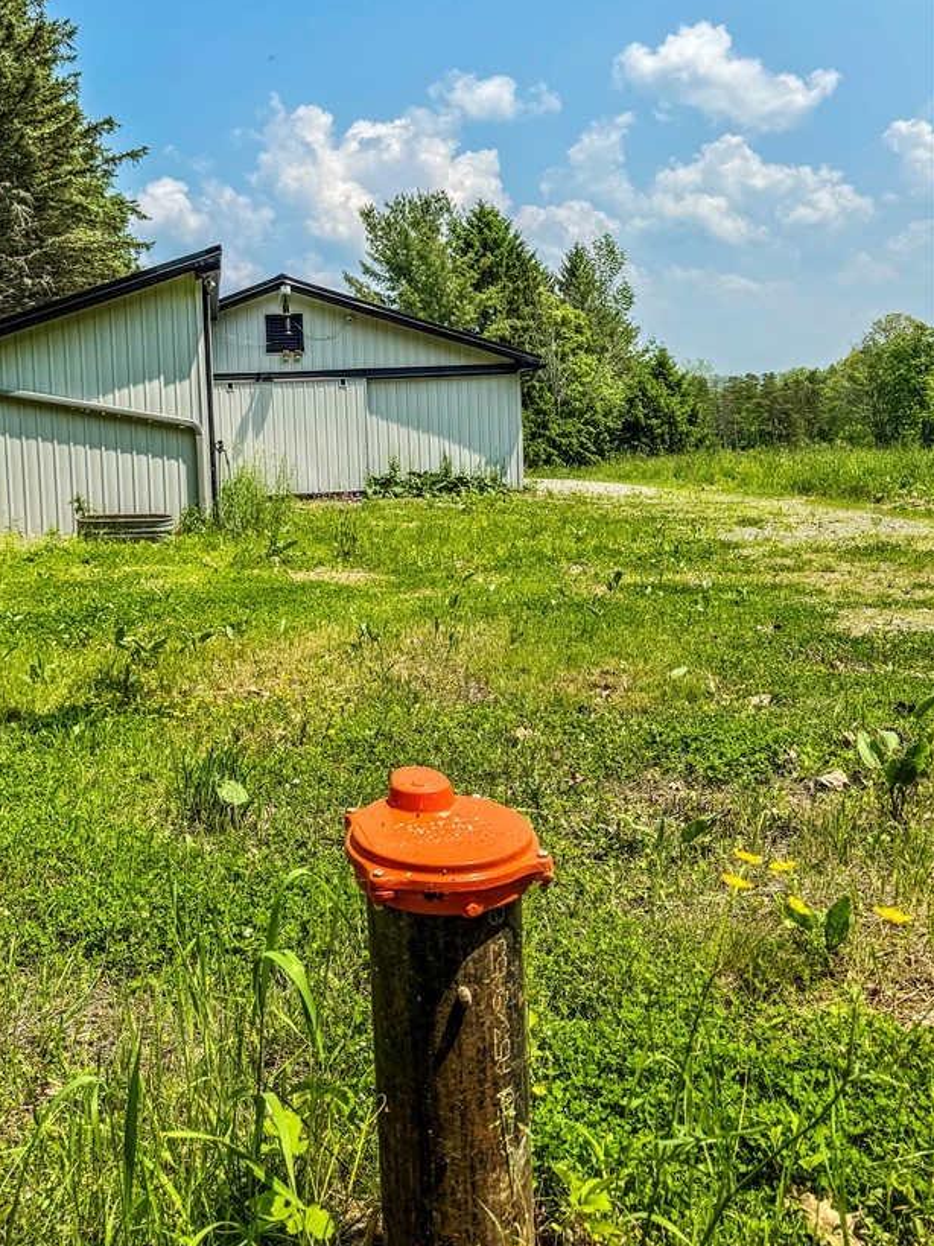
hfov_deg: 46.4
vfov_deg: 59.7
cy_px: 528
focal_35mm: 30
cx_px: 351
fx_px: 1080
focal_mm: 6.76
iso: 80
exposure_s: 1/5319
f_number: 1.78
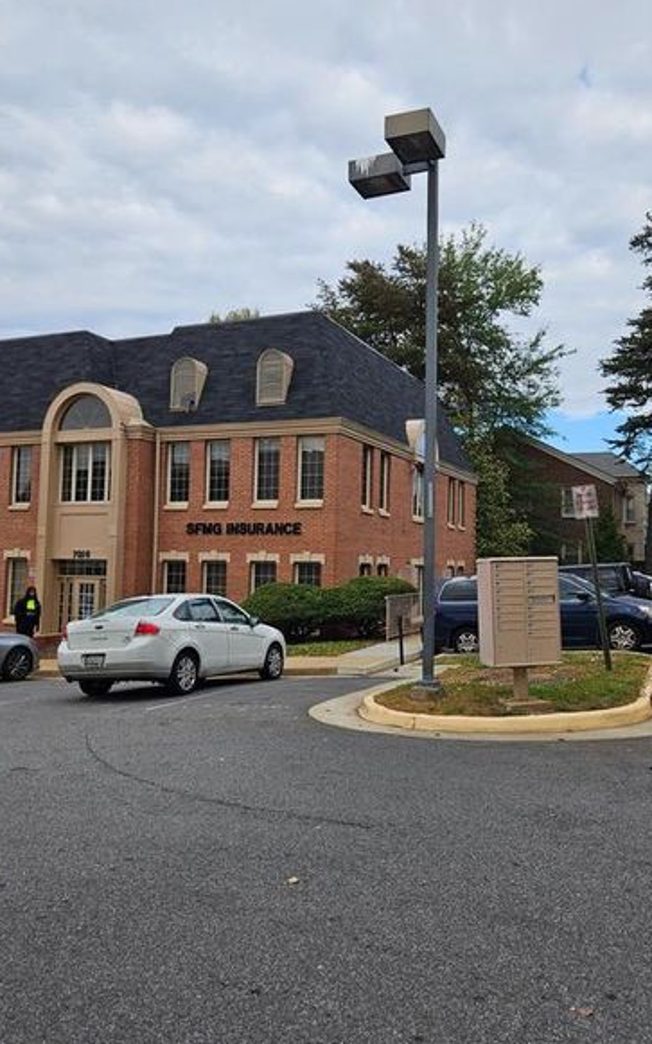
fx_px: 796
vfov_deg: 66.5
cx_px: 345
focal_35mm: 28
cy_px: 515
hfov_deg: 44.5
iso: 32
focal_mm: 5.4
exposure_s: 1/1437
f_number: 1.8
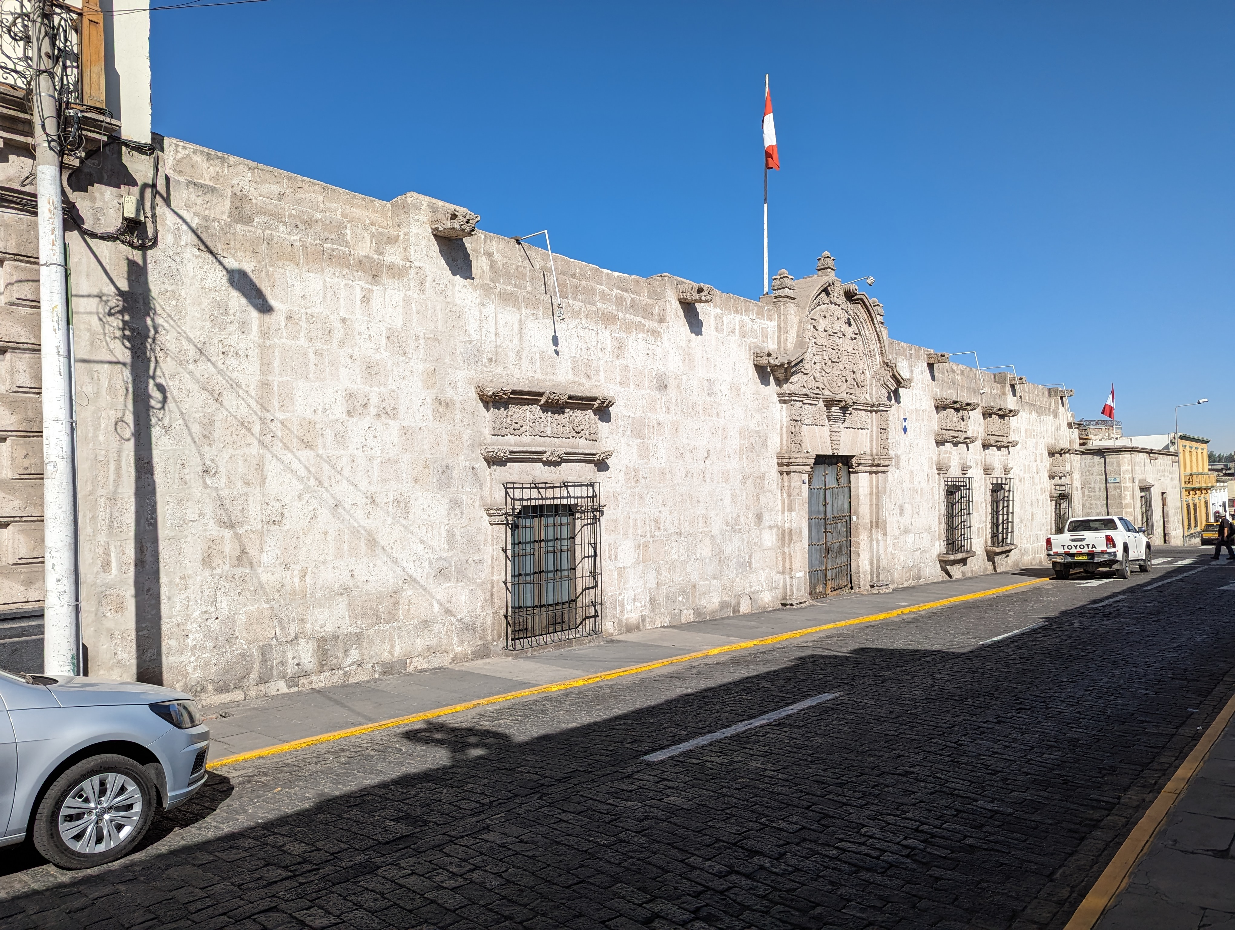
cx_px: 618
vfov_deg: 56.9
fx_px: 857
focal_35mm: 24
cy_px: 465
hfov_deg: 71.5
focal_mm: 6.81
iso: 62
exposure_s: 1/3058
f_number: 1.85
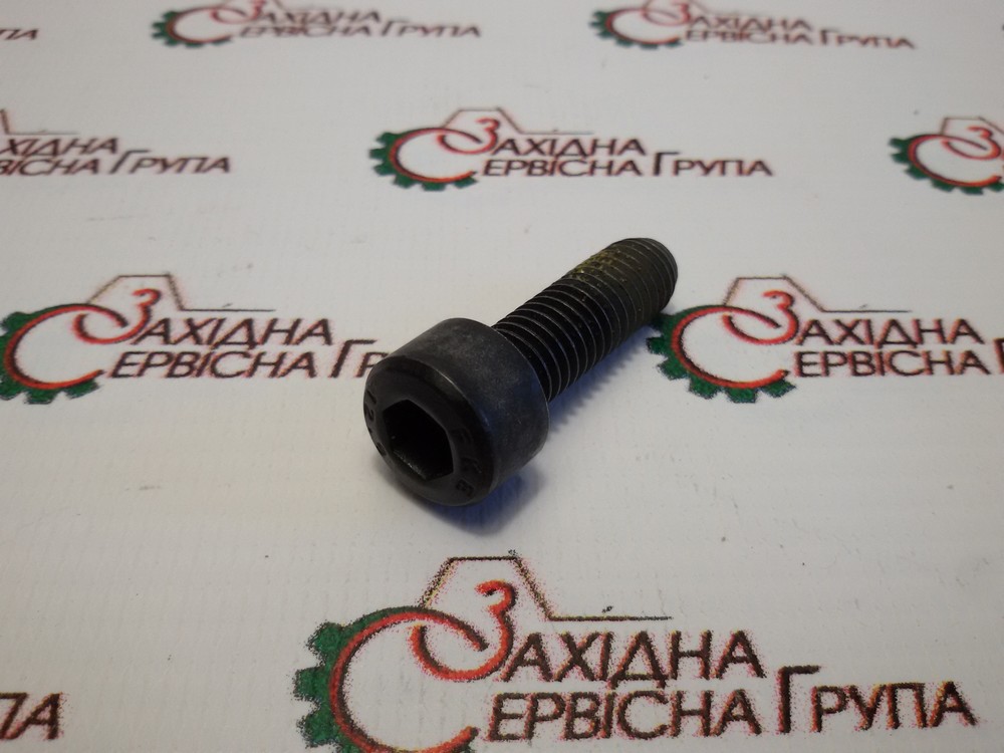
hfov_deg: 58.4
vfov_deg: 45.4
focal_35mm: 31
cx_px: 502
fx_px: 899
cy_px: 376
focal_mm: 2.93
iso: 50
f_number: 2.4
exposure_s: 1/100
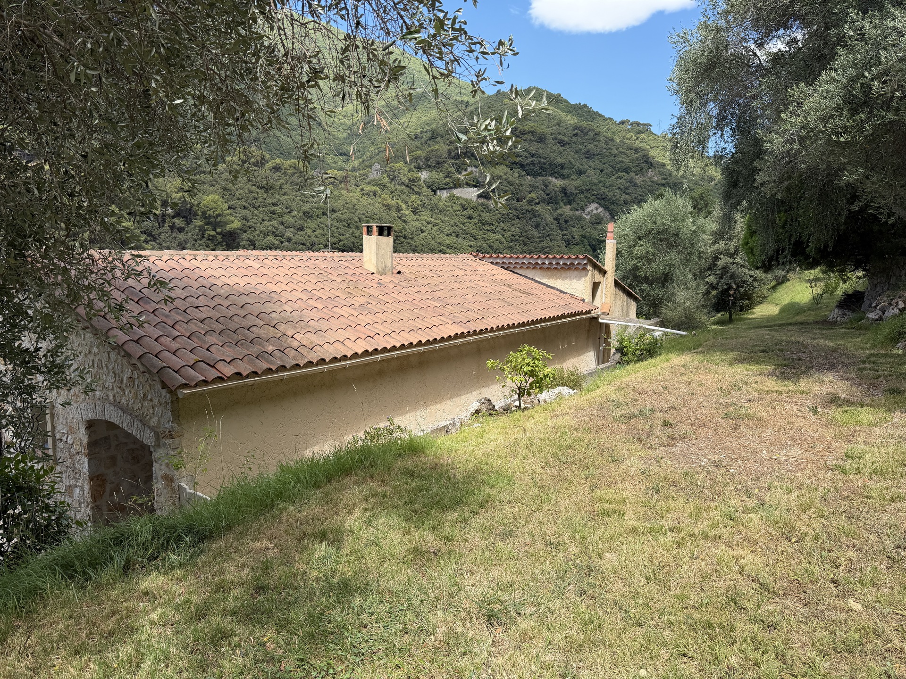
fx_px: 628
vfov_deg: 56.8
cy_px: 340
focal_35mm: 24
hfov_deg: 71.6
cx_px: 453
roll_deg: -1.3
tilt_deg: -7.1
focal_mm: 6.76
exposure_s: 1/1949
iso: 80
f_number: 1.78
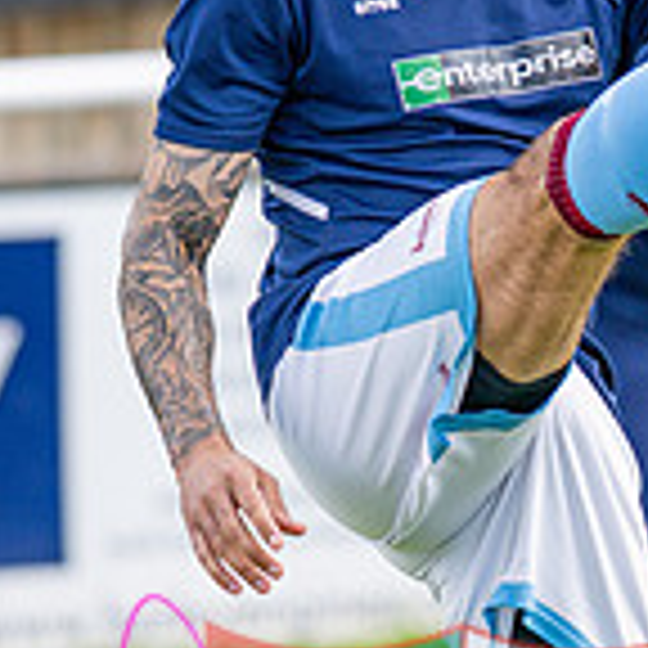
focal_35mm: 619
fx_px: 13110
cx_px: 473
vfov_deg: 2.8
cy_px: 360
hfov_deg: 2.8
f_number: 2
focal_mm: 135
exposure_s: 1/3200
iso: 200
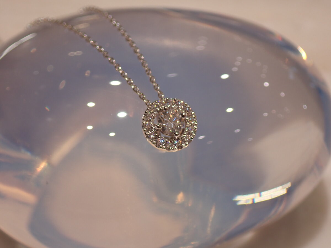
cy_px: 124
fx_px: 841
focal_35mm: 88
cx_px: 166
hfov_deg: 22.3
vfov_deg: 16.8
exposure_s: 1/100
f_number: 4.5
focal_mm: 15.66
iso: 200
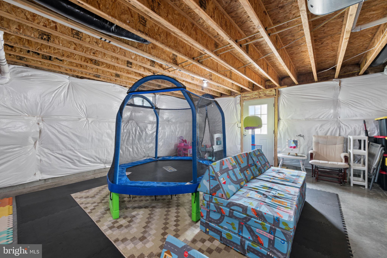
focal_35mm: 14
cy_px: 129
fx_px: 150
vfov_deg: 81.2
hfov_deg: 104.3
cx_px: 194
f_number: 7.1
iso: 1000
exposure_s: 1/13
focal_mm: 14
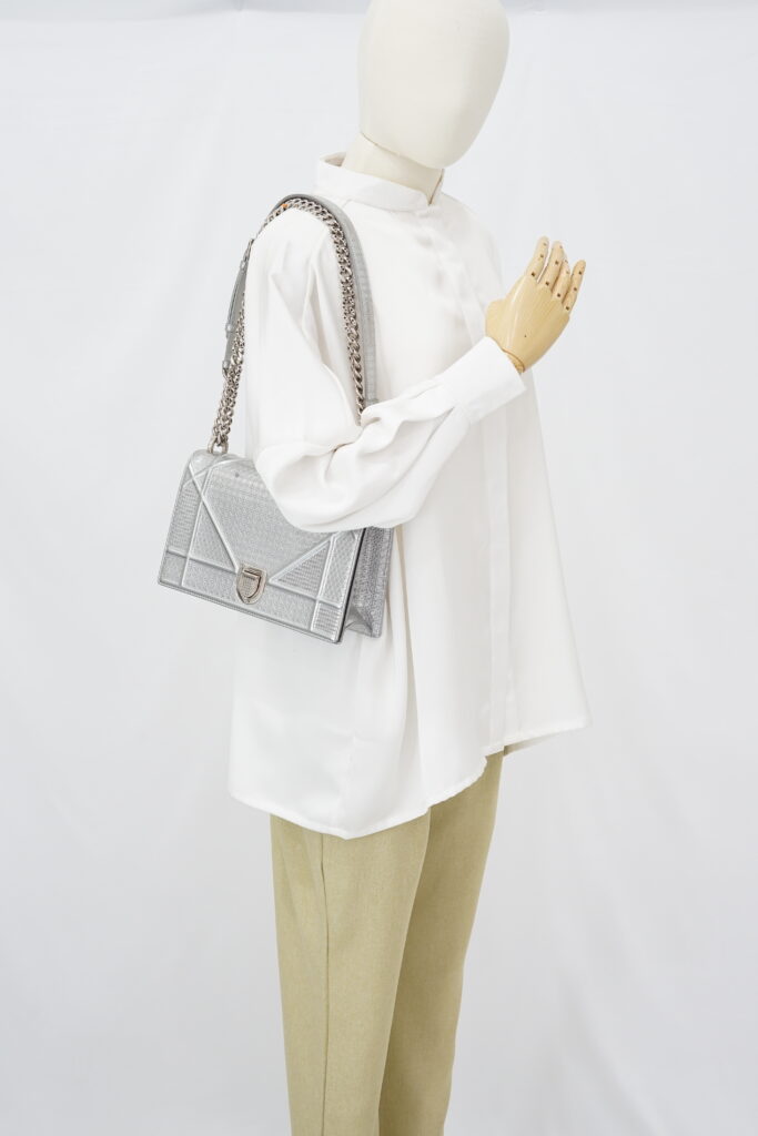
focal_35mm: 50
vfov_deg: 39.6
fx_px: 1579
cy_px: 568
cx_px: 379
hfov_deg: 27.0
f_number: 6.3
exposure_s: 1/10
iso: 640
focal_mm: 50
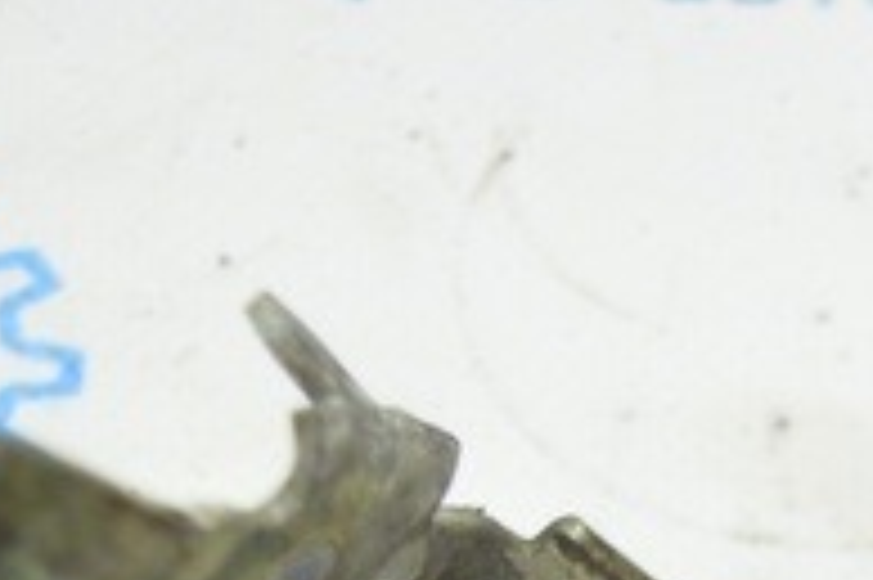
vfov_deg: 6.7
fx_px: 4603
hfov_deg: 10.8
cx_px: 657
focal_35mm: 190
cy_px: 1522
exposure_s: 1/40
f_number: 4
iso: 400
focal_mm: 24
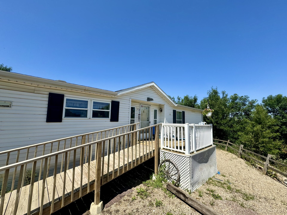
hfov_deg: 102.1
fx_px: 116
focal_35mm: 14
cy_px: 108
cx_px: 144
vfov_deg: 85.7
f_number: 2.2
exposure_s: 1/2273
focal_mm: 2.22
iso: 50
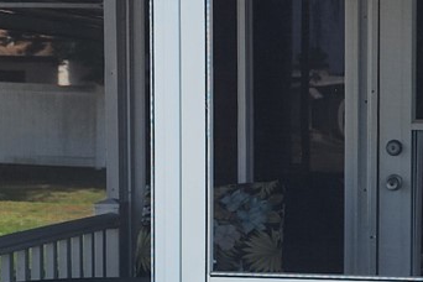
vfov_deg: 12.2
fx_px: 1316
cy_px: 208
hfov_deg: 17.7
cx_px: 448
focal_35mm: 112
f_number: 1.8
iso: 12
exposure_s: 1/621
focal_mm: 6.4
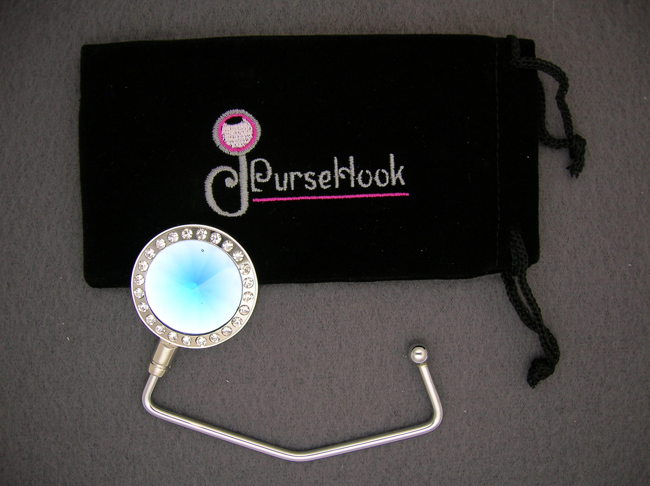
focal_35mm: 34
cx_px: 325
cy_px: 243
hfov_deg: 54.0
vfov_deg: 41.7
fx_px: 638
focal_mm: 5.7
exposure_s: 1/3.9
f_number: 2.9
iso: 50
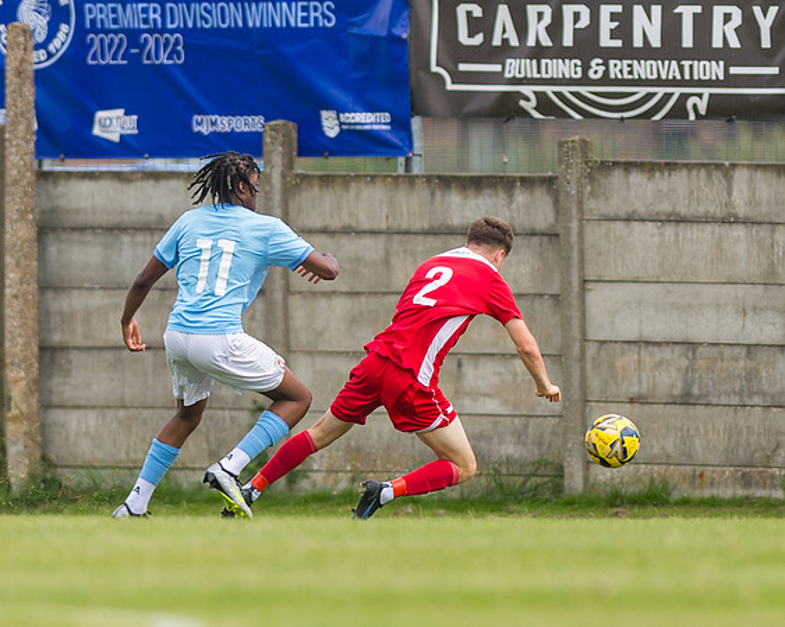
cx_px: 410
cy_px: 437
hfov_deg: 2.1
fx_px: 21177
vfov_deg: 1.7
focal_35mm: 912
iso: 100
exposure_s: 1/1250
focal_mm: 300
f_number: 2.8
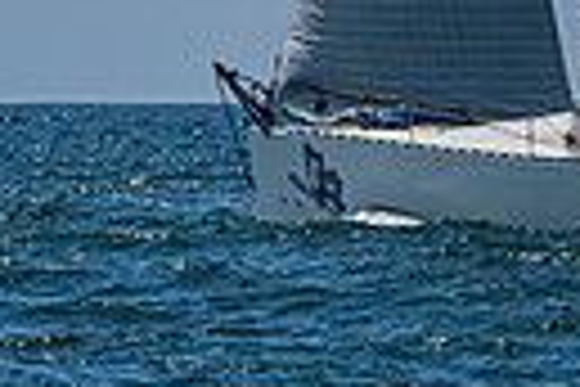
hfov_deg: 2.5
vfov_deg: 1.6
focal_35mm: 838
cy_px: -400
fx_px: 13500
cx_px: 619
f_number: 5.6
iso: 320
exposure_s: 1/5000
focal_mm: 155
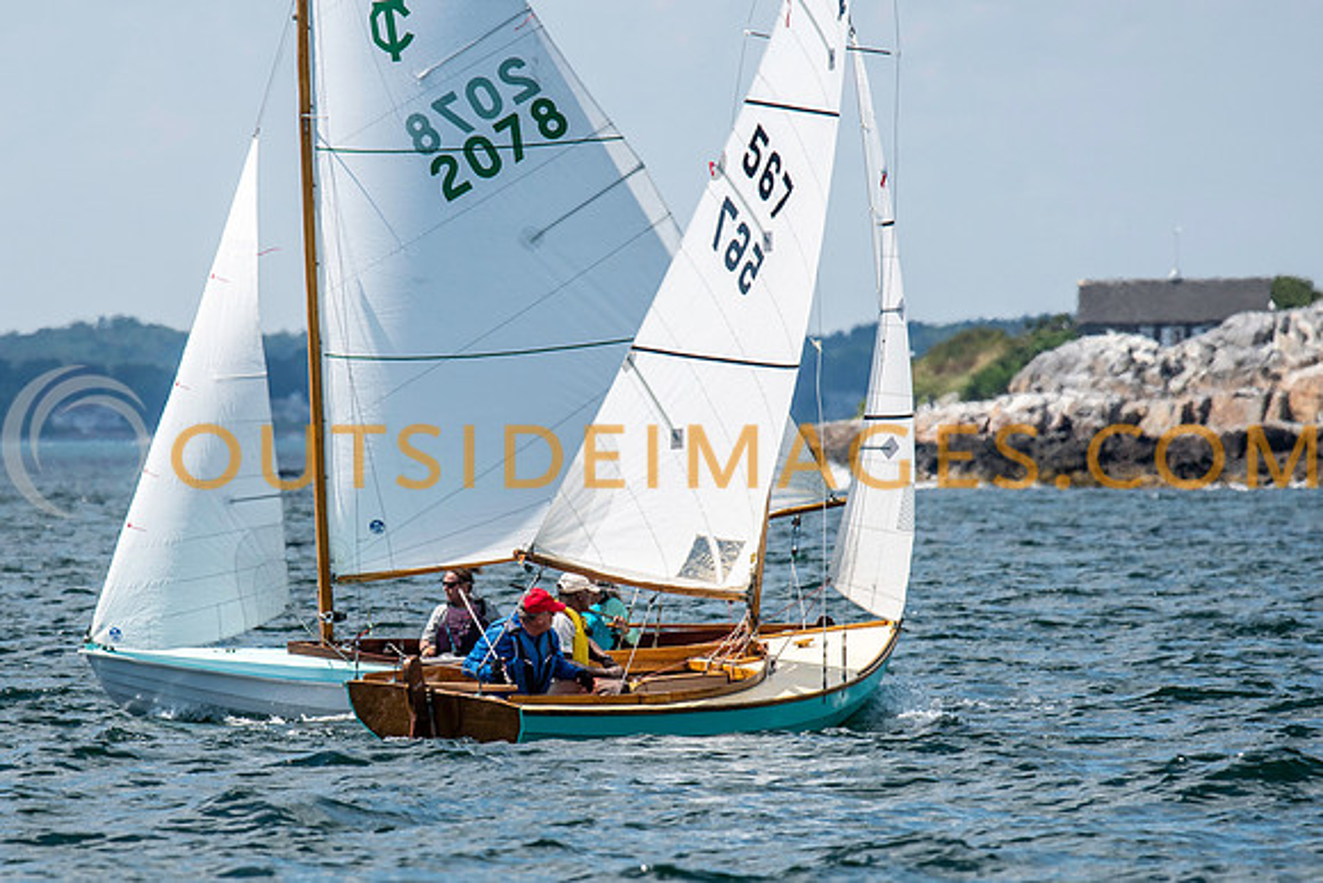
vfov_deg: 2.5
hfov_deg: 3.8
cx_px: 527
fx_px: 19993
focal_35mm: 544
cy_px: 527
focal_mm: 300
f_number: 5.6
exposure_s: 1/2500
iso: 320
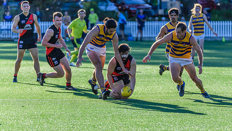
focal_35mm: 348
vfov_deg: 3.5
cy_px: 84
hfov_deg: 6.2
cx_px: 122
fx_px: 2138
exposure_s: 1/2000
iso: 800
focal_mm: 300
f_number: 6.3
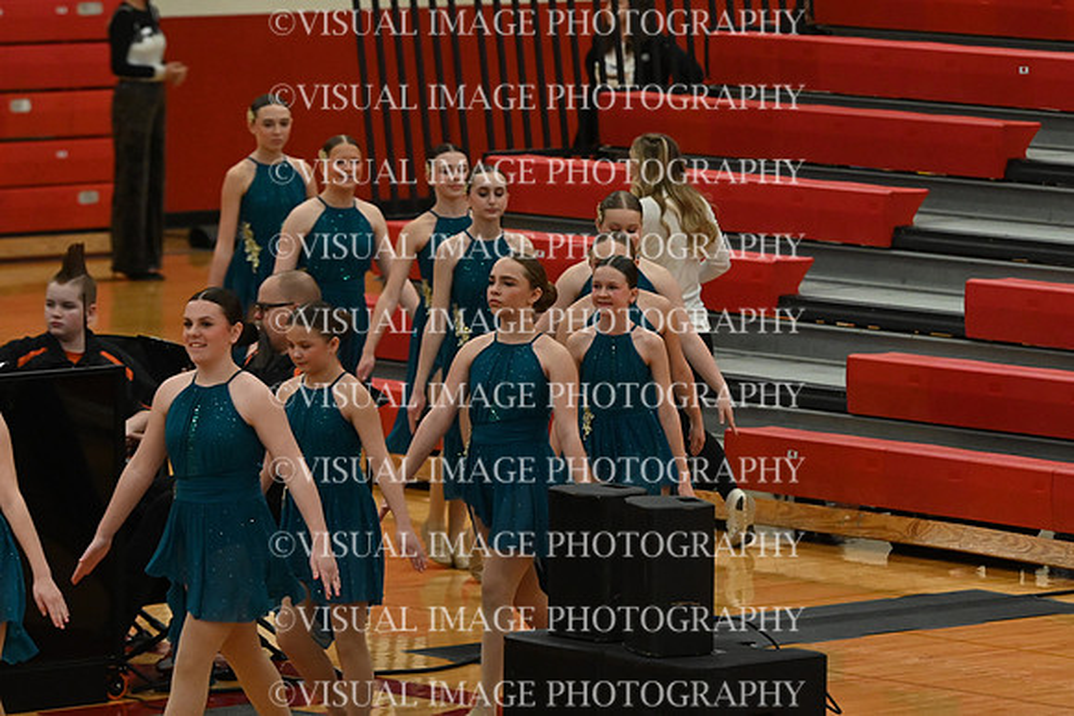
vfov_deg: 5.2
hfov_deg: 7.9
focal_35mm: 262
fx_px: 7818
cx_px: 537
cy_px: 358
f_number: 4
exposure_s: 1/400
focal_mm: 175
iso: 5000
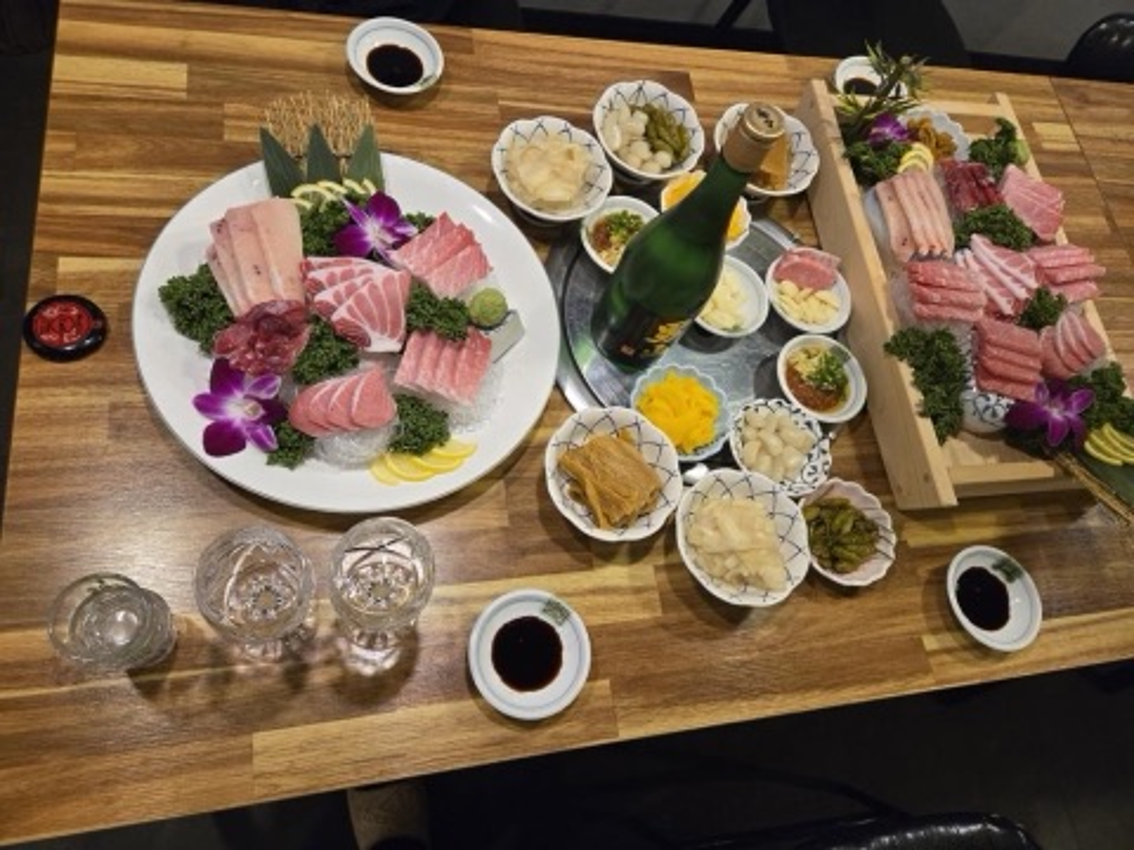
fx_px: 753
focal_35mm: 23
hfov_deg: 73.9
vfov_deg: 58.9
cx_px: 567
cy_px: 425
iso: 500
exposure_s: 1/120
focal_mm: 5.4
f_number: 1.8
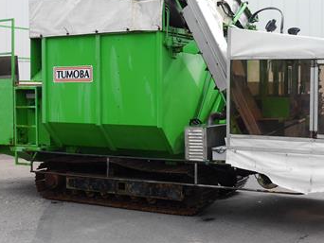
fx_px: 525
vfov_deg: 26.1
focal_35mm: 56
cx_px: 248
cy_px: 94
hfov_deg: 33.6
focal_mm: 15
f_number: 6.3
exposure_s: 1/250
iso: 160
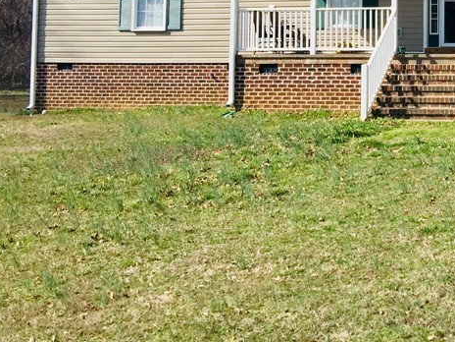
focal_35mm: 64
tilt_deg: +0.8
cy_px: -28
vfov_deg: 21.8
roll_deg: -0.3
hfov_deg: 27.8
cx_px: 492
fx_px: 841
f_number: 2.2
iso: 32
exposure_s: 1/1276
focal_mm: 4.15
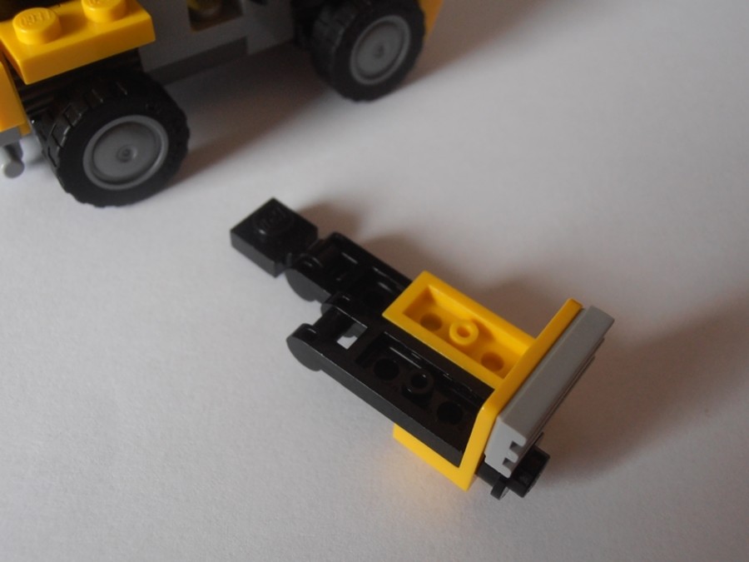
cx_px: 374
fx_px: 801
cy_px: 281
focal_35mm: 37
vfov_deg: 38.7
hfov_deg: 50.1
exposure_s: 1/20
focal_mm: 6.61
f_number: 3.9
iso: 125
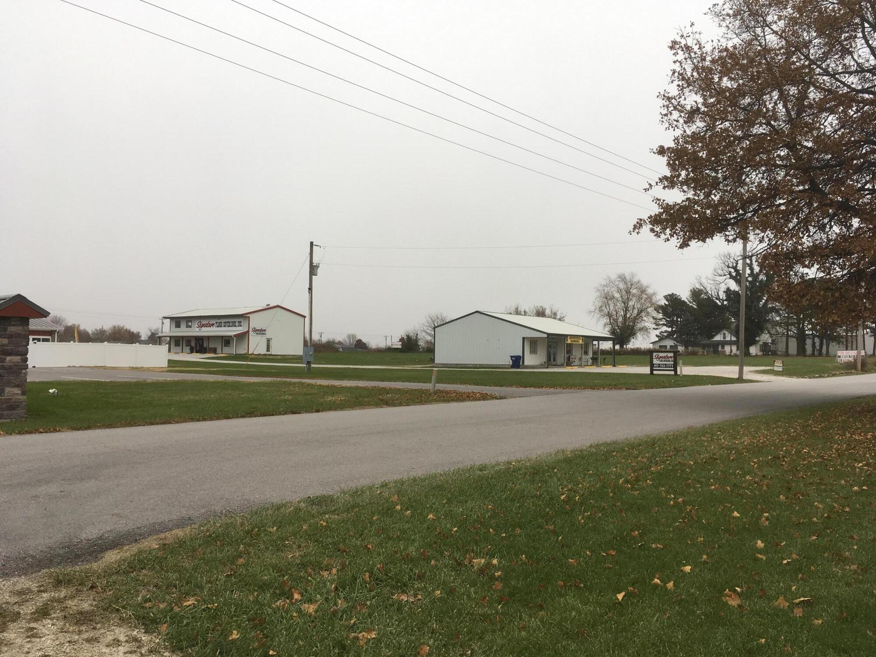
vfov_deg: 48.2
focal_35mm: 29
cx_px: 438
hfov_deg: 61.7
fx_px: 734
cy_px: 328
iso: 25
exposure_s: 1/128
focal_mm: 4.15
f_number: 2.2
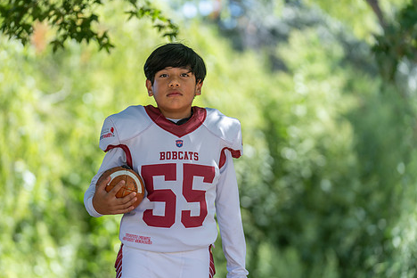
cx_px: 167
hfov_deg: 12.8
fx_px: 1865
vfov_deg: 8.5
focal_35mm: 161
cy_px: 160
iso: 160
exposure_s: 1/320
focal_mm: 130
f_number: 2.8
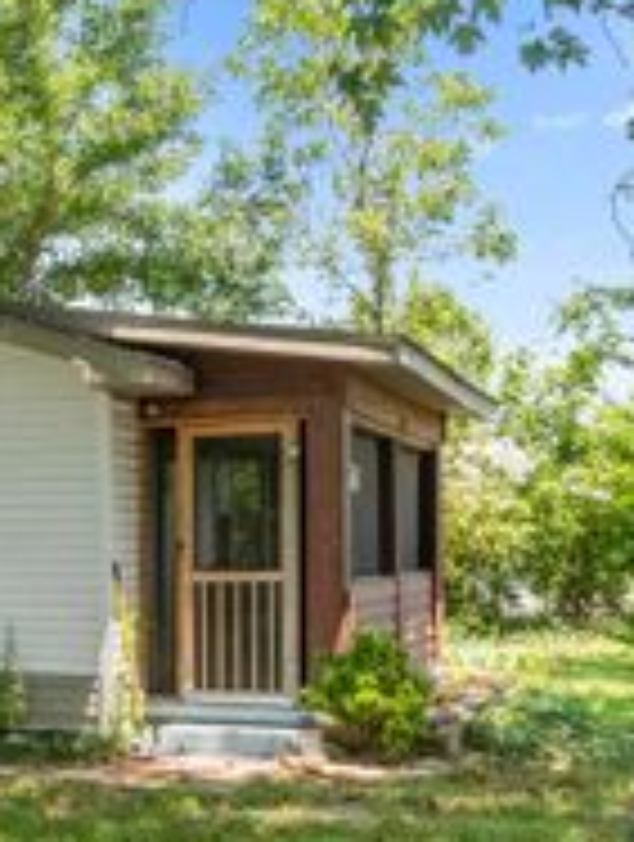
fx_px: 1489
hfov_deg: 21.7
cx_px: -184
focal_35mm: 61
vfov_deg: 31.4
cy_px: 538
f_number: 7.1
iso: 500
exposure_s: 1/320
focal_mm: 15.9
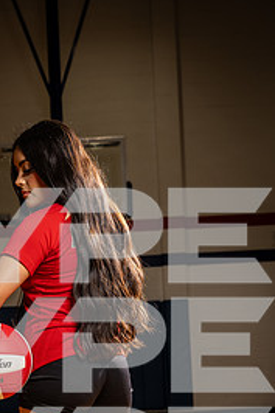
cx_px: 45
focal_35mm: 93
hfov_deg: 14.6
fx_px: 1067
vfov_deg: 21.6
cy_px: 346
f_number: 5.6
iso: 125
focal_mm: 55
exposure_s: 1/250
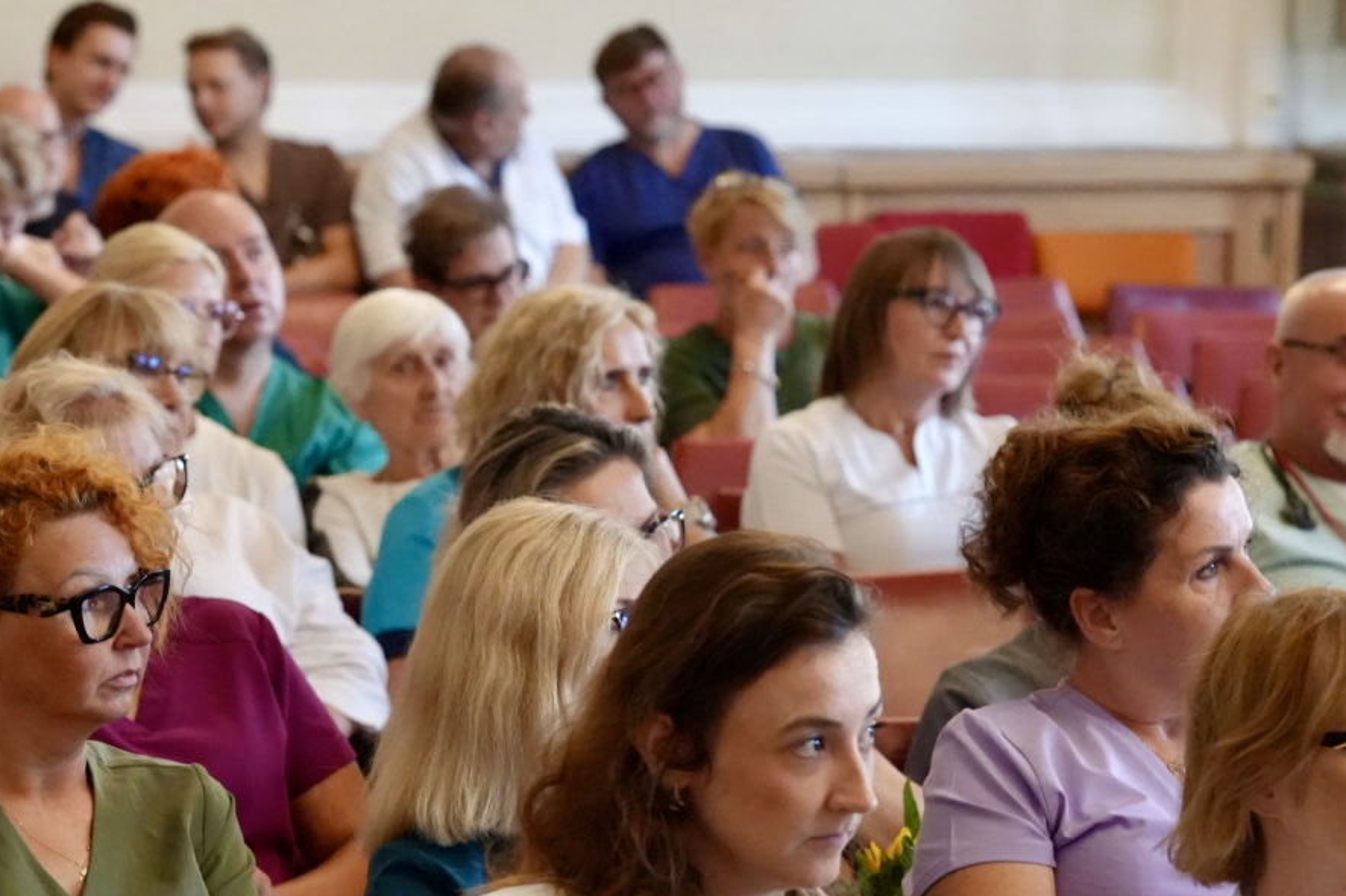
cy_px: 491
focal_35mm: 155
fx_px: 5794
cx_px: 354
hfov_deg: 13.2
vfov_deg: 8.9
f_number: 4
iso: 8000
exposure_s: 1/160
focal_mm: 85
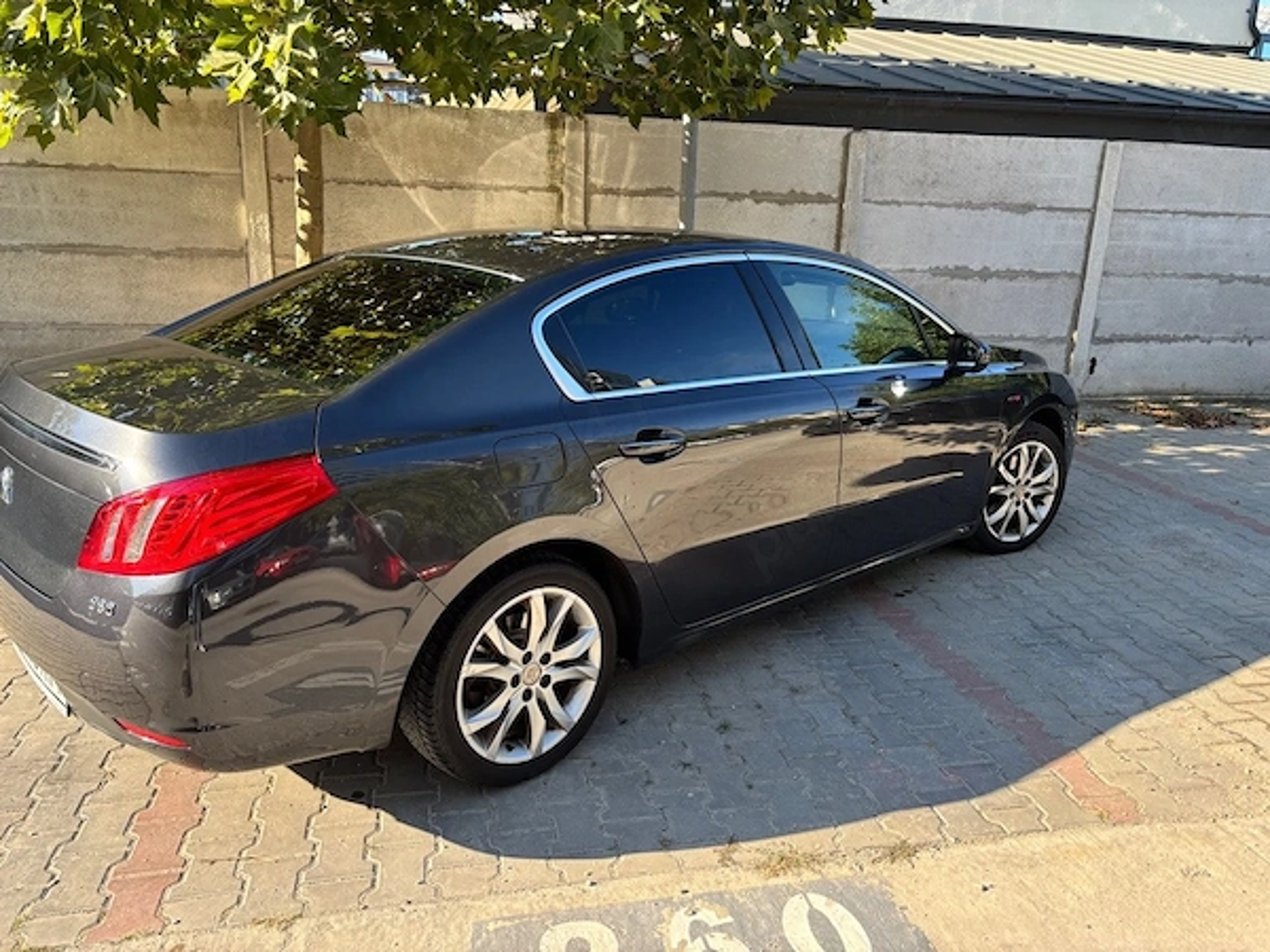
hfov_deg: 67.3
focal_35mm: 26
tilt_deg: -16.0
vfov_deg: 53.1
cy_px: 476
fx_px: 954
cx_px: 635
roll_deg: -2.0
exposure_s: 1/458
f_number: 1.6
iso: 50
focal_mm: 5.96
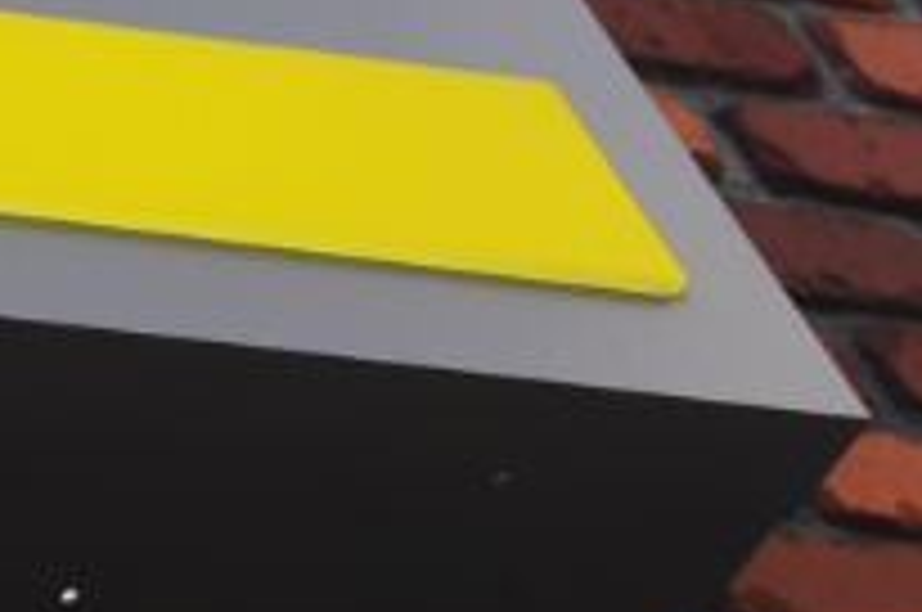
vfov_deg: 3.6
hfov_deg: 5.1
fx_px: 9589
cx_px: -2163
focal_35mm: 375
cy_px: -682
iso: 200
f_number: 5.6
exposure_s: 1/125
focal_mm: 32
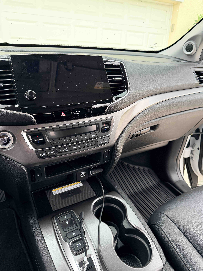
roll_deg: -1.9
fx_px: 188
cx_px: 102
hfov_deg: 56.8
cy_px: 136
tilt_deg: -22.9
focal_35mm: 24
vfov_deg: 71.6
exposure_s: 1/60
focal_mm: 6.76
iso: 250
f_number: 1.78
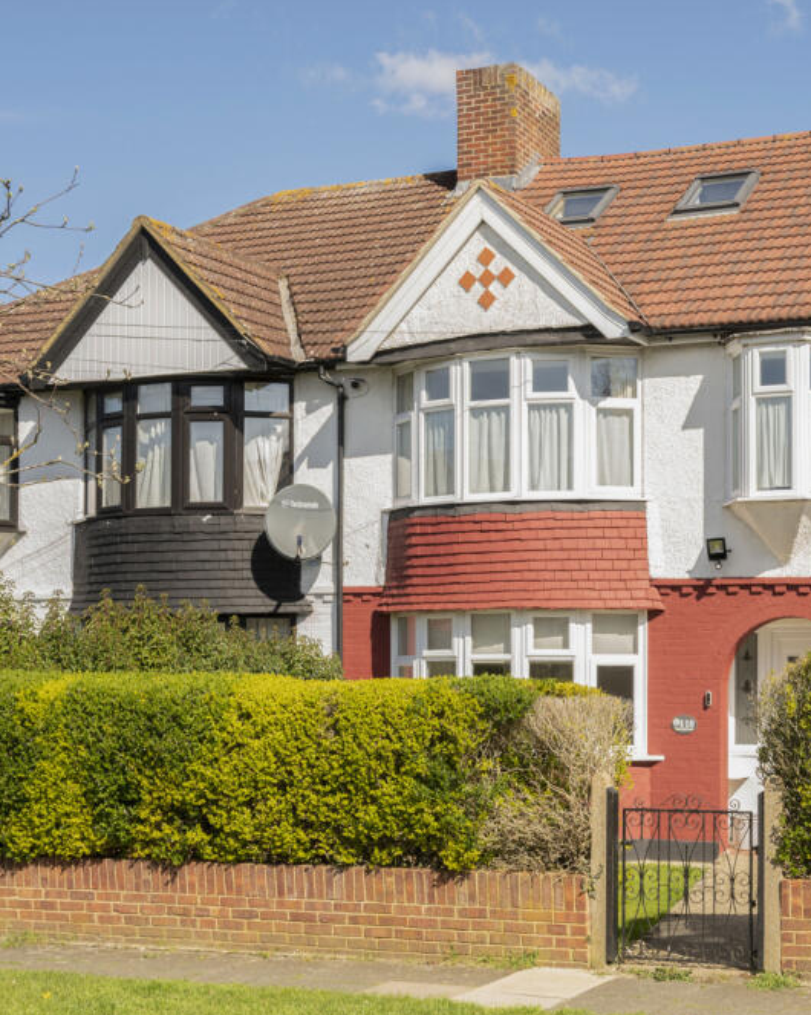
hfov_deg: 35.1
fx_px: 1261
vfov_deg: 43.8
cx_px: 575
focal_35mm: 42
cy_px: 515
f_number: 8
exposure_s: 1/400
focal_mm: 29
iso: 200
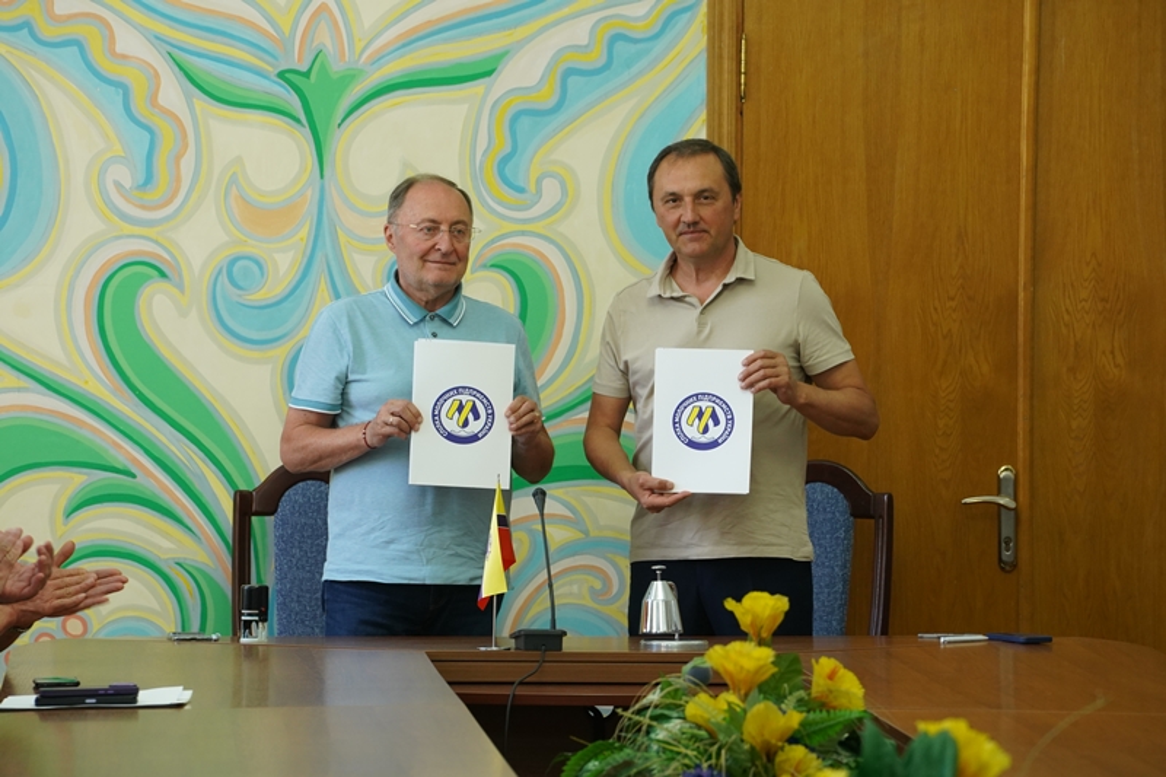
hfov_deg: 10.3
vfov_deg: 6.9
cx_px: 583
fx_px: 6476
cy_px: 388
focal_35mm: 200
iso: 2000
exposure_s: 1/50
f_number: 8
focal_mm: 200
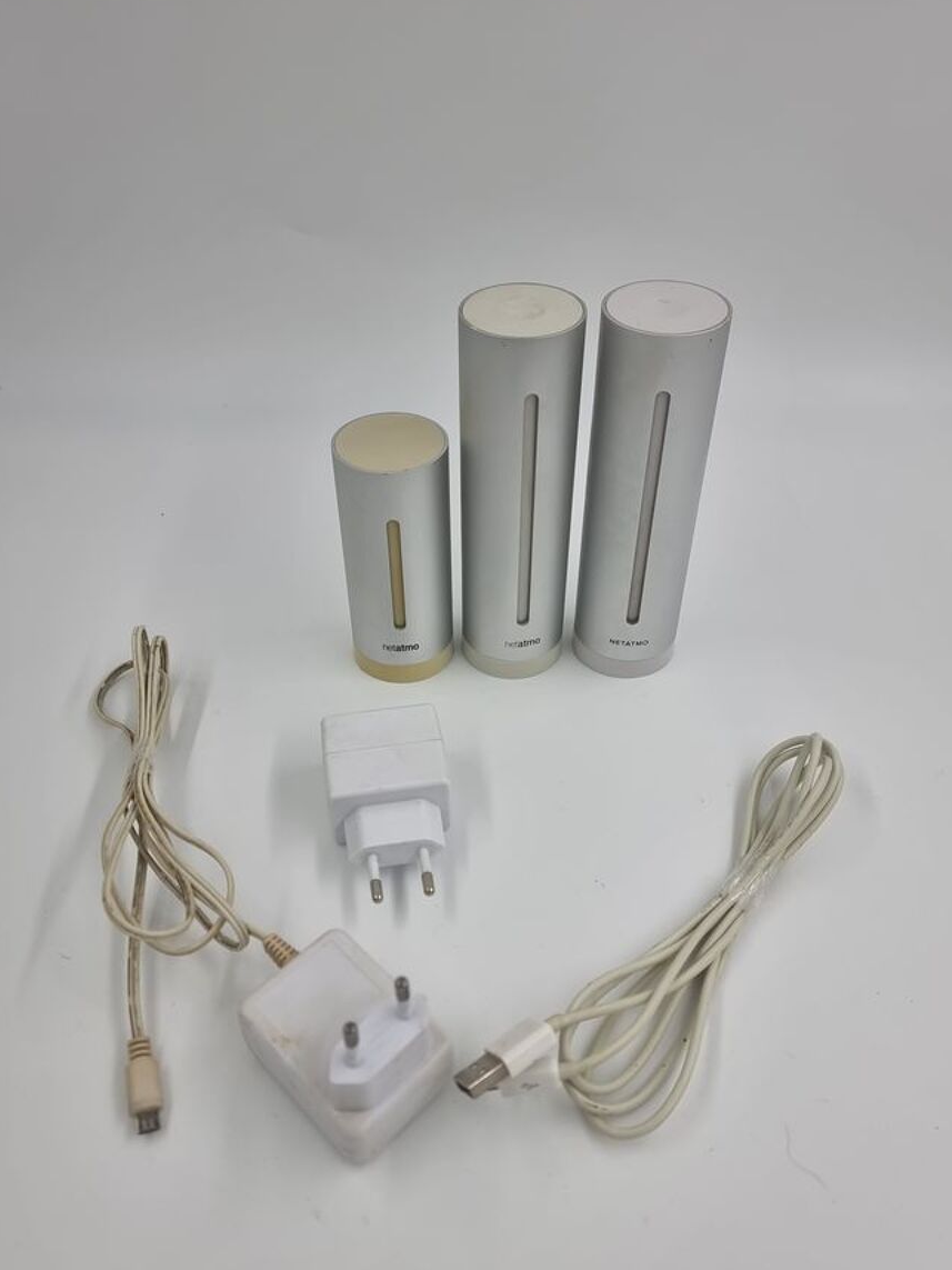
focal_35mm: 28
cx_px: 463
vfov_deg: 63.3
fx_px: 1027
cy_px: 688
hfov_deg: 49.7
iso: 50
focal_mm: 6.7
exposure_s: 1/203
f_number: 1.8
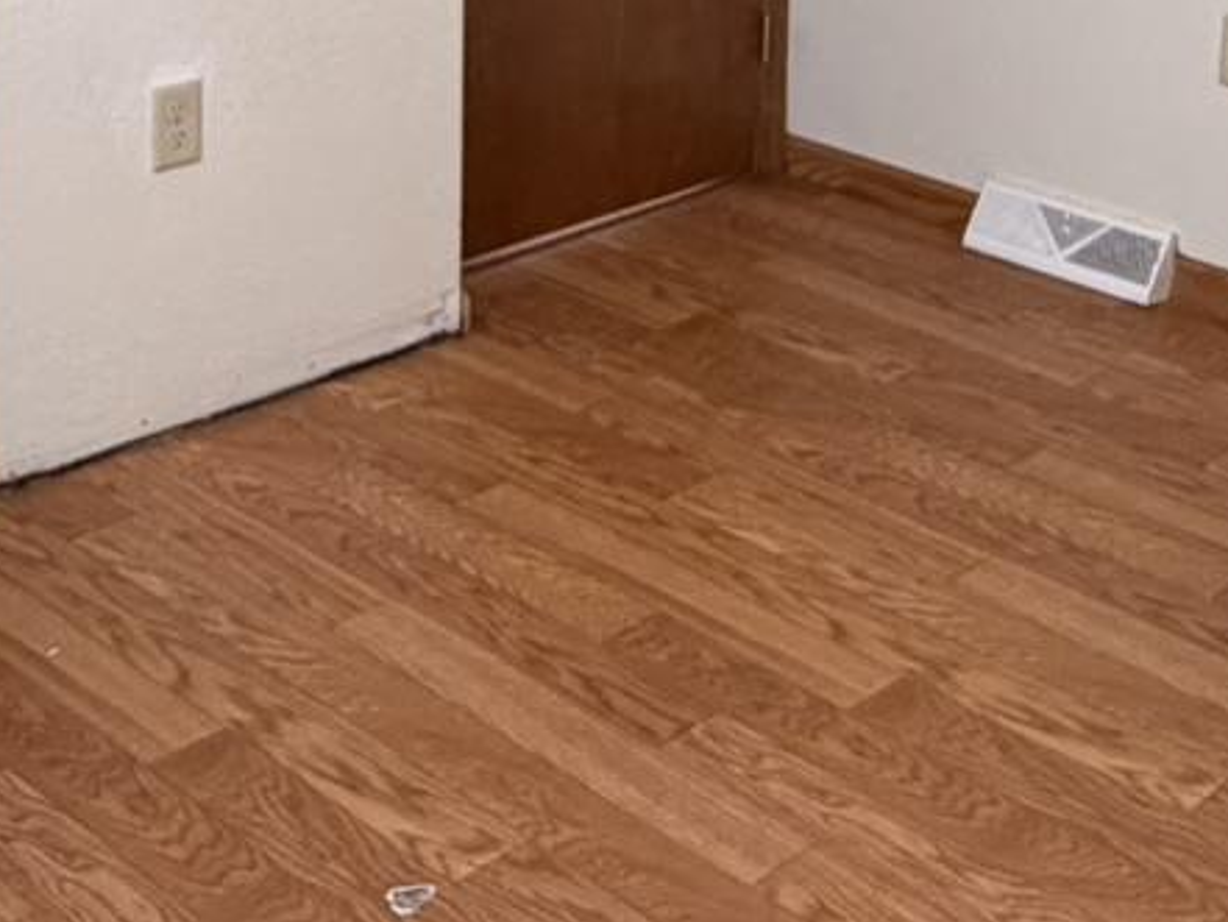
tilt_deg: -10.2
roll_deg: -1.7
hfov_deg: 29.7
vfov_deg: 21.1
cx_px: 780
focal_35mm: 65
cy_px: -184
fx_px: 2306
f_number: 2.2
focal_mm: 2.22
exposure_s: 1/60
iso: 250
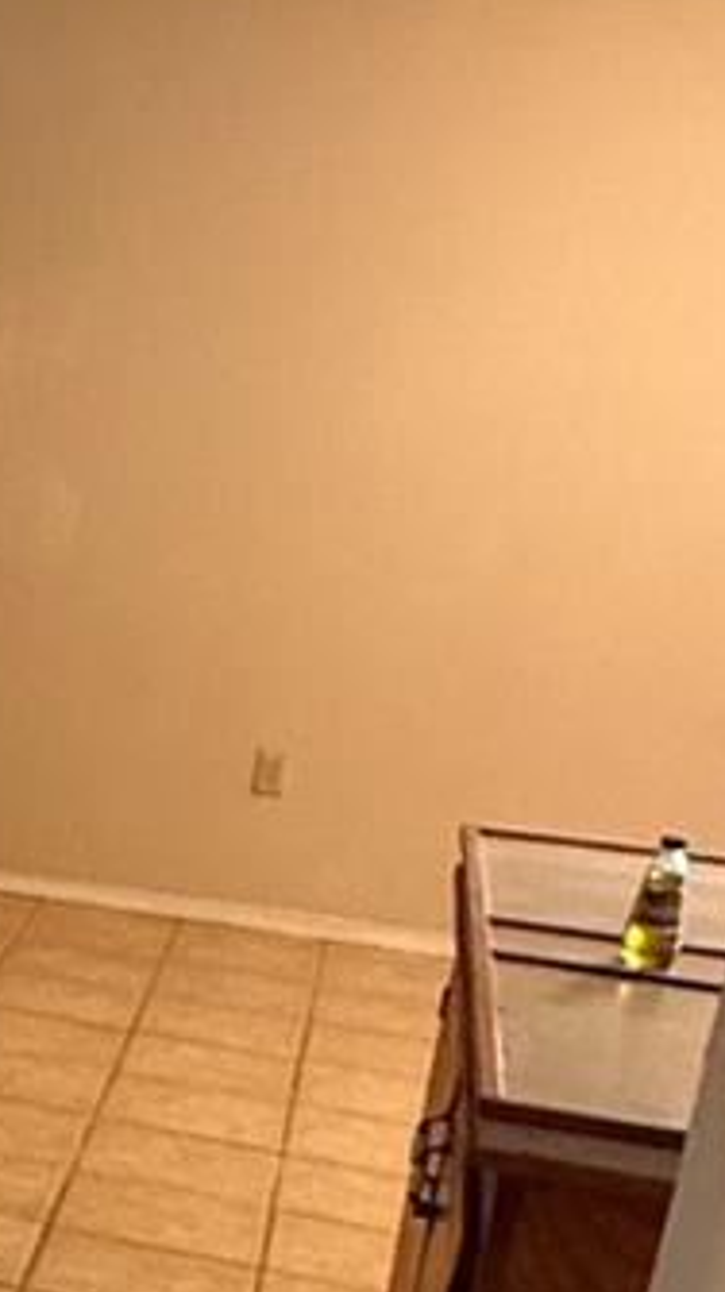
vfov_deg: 29.9
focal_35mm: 70
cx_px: -1045
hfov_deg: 12.9
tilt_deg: -14.5
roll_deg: -2.2
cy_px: 883
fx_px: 2397
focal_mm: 2.22
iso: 400
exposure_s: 1/60
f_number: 2.2
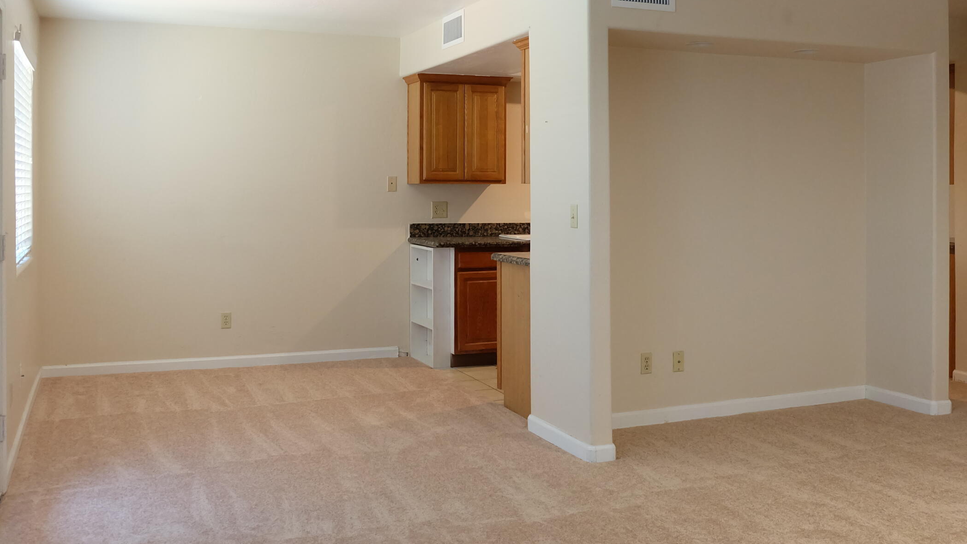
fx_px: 923
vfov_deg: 32.6
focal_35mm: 36
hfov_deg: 55.3
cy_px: 190
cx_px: 485
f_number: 3.5
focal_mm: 16
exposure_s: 1/80
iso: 1600
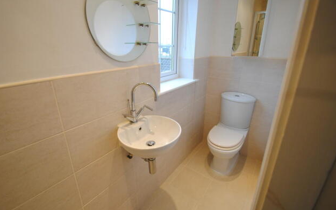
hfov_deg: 97.8
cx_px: 164
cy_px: 100
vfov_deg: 71.1
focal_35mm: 16
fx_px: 146
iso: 100
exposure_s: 1/13
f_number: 3.5
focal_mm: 10
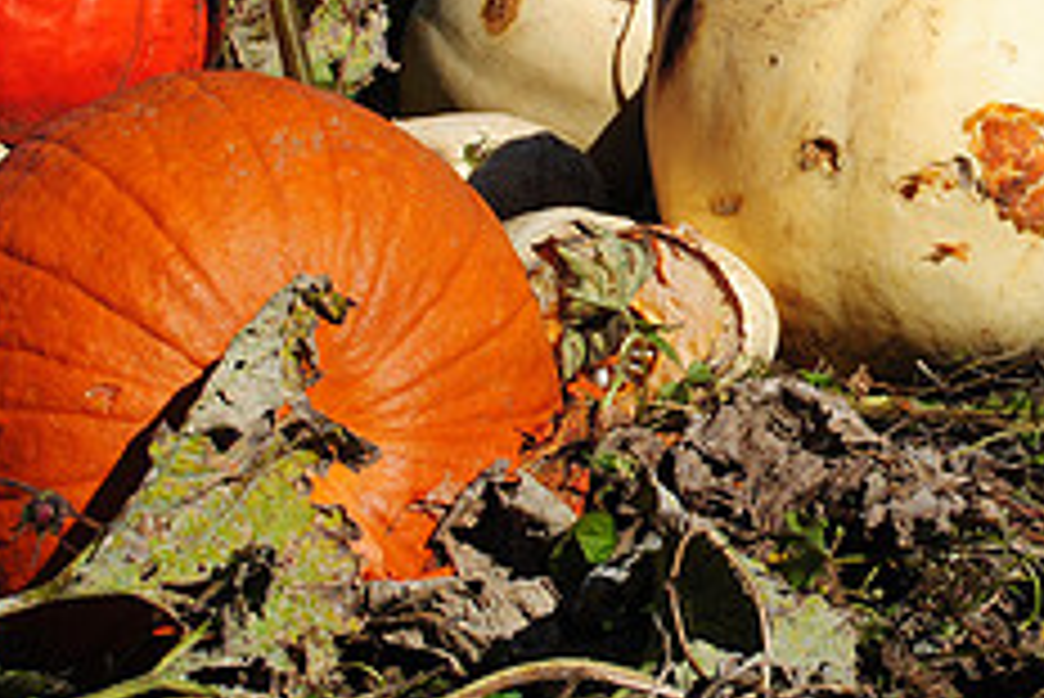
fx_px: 3482
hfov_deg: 16.8
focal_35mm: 120
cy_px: 77
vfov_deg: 11.4
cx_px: 918
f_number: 10
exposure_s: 1/250
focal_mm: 32
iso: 100
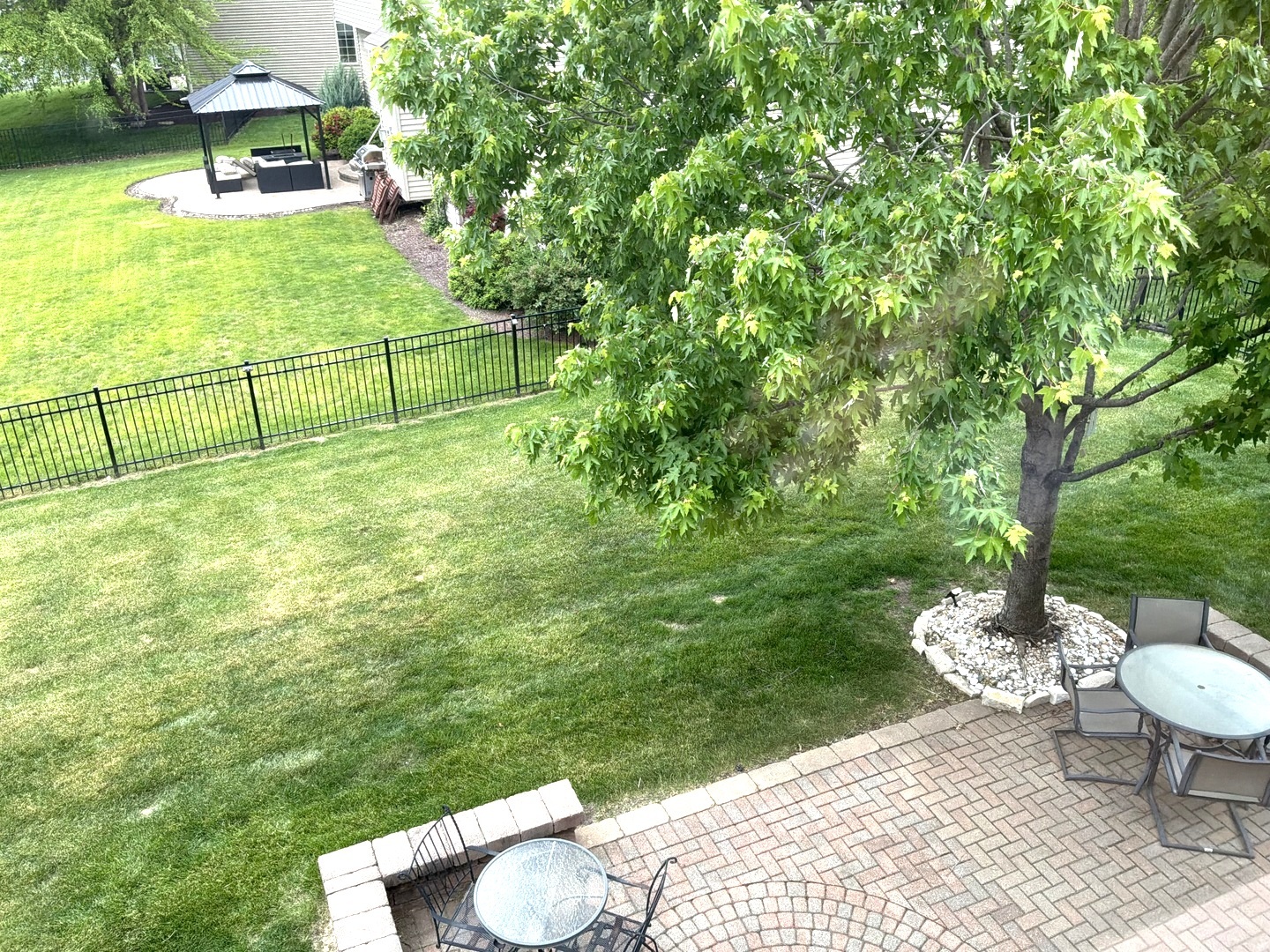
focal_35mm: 28
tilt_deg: -25.2
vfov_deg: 49.7
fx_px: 1027
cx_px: 635
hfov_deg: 63.4
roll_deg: +2.4
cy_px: 476
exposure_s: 1/120
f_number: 1.8
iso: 64
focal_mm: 3
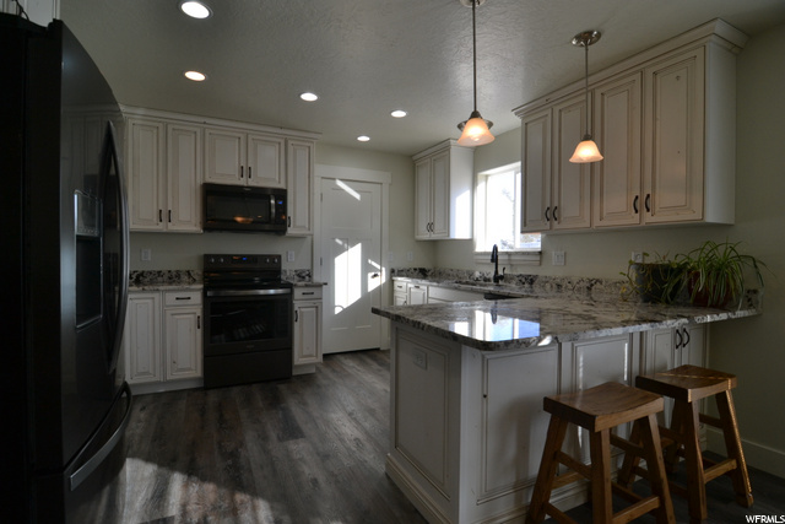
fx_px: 360
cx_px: 392
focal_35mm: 16
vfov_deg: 72.1
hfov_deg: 95.0
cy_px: 262
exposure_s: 1/125
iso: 280
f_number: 5.6
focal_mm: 11
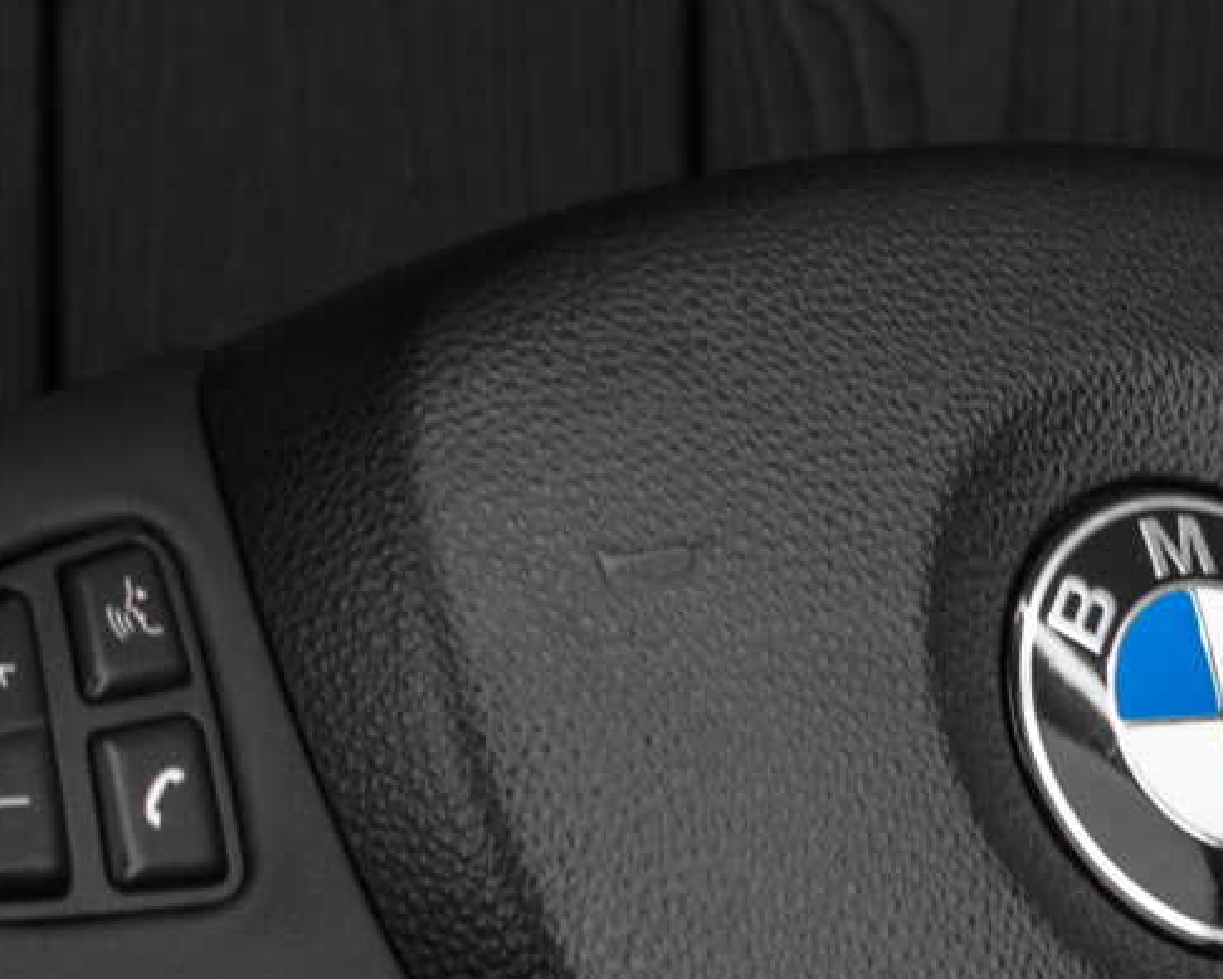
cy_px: 807
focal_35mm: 259
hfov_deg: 7.4
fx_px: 9394
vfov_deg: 6.0
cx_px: 888
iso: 500
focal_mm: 35
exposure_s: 1/125
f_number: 6.3
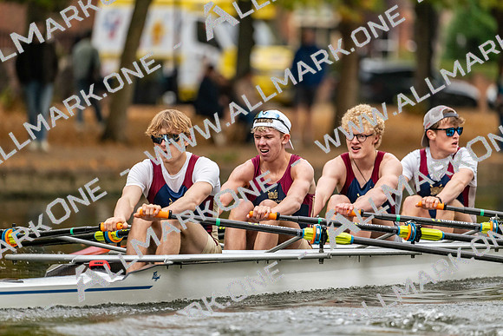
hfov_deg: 5.2
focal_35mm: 400
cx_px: 252
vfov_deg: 3.4
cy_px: 168
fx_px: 5590
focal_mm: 400
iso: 2200
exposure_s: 1/2500
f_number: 4.5
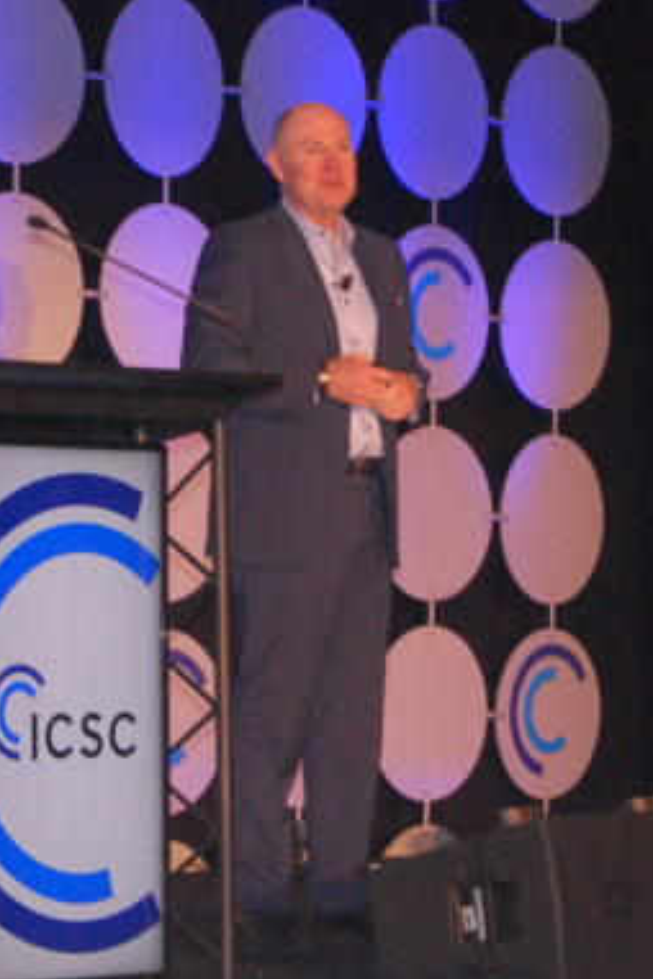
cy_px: 434
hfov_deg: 7.9
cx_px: 139
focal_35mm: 173
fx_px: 4708
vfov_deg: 11.9
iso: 1600
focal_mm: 55
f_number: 5.6
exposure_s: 1/60
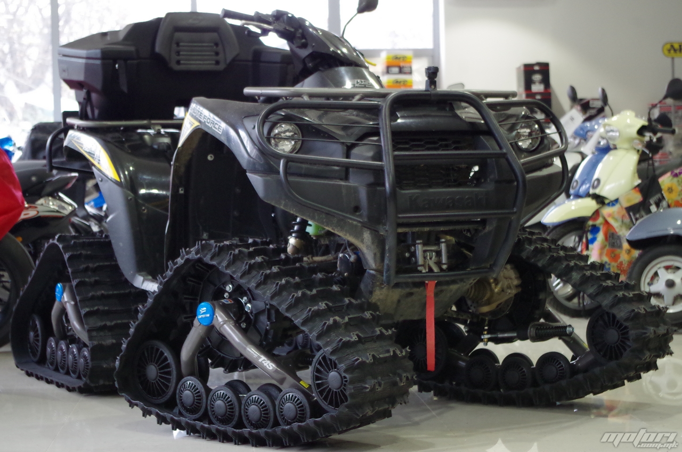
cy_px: 226
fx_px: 1418
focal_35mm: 75
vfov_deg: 18.1
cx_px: 341
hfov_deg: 27.0
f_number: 5.6
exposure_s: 1/40
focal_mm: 50
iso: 1600
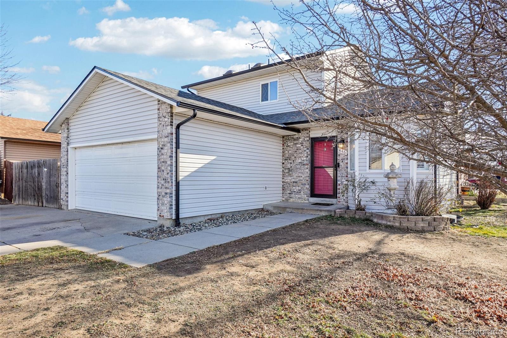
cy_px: 169
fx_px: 296
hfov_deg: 81.2
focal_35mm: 21
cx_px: 254
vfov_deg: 59.5
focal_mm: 14
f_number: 8
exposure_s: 1/400
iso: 400
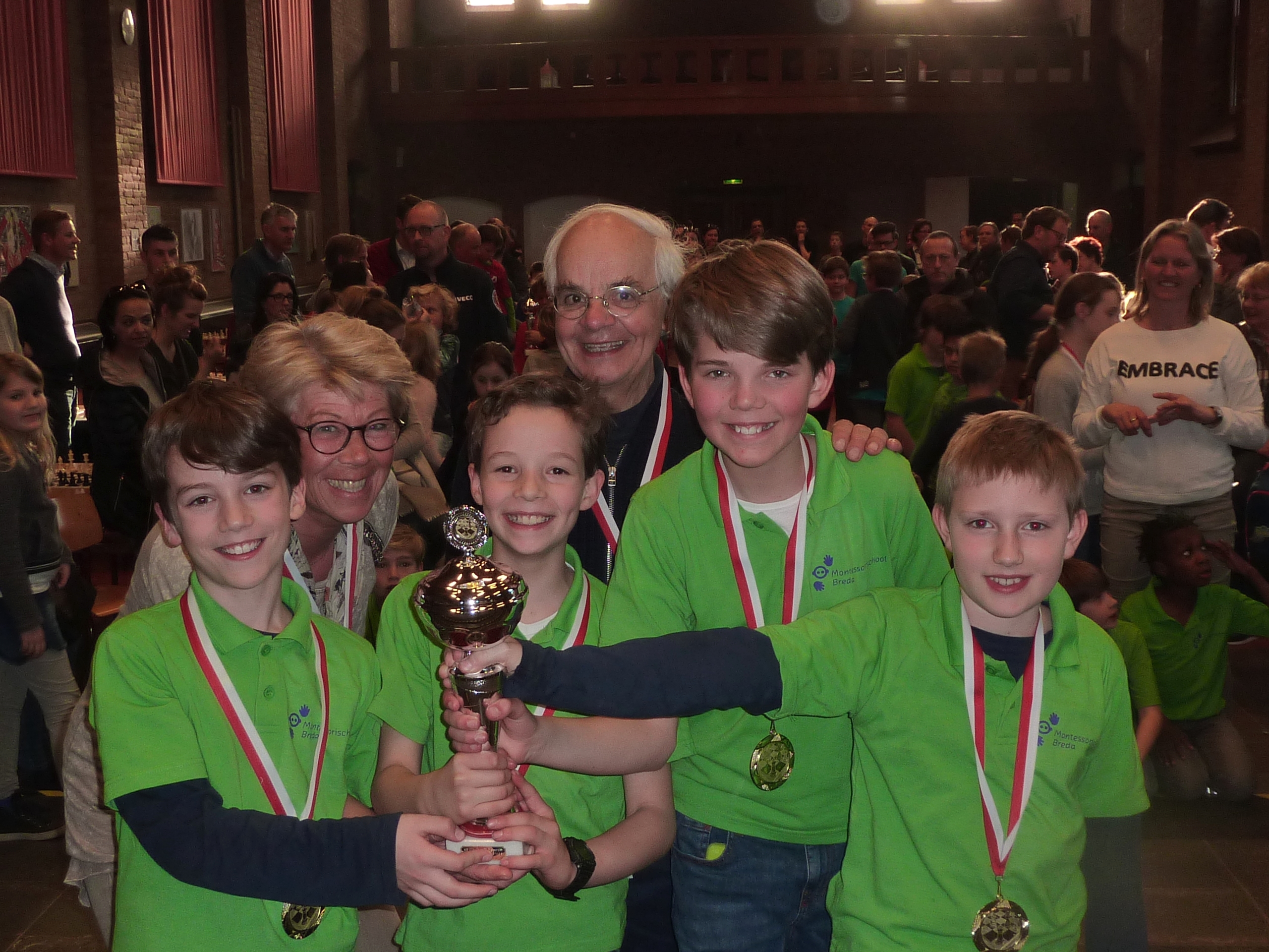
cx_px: 634
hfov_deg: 42.9
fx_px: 1613
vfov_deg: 32.9
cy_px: 476
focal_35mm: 44
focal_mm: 5
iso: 125
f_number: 3.4
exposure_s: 1/30
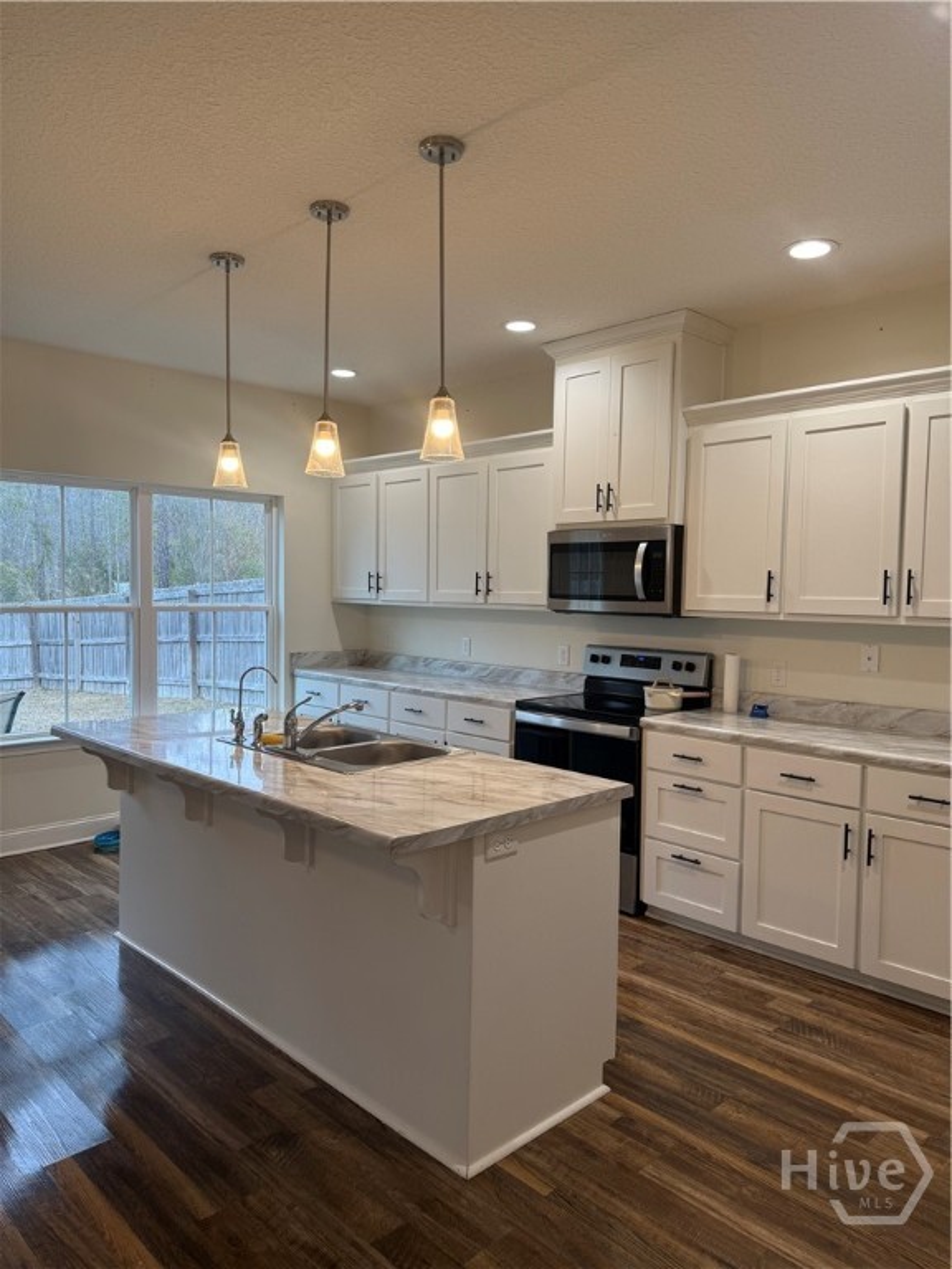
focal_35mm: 24
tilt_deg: -2.0
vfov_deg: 71.6
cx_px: 476
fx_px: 880
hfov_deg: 56.8
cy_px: 634
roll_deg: -1.3
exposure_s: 1/120
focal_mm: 6.76
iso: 80
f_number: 1.78
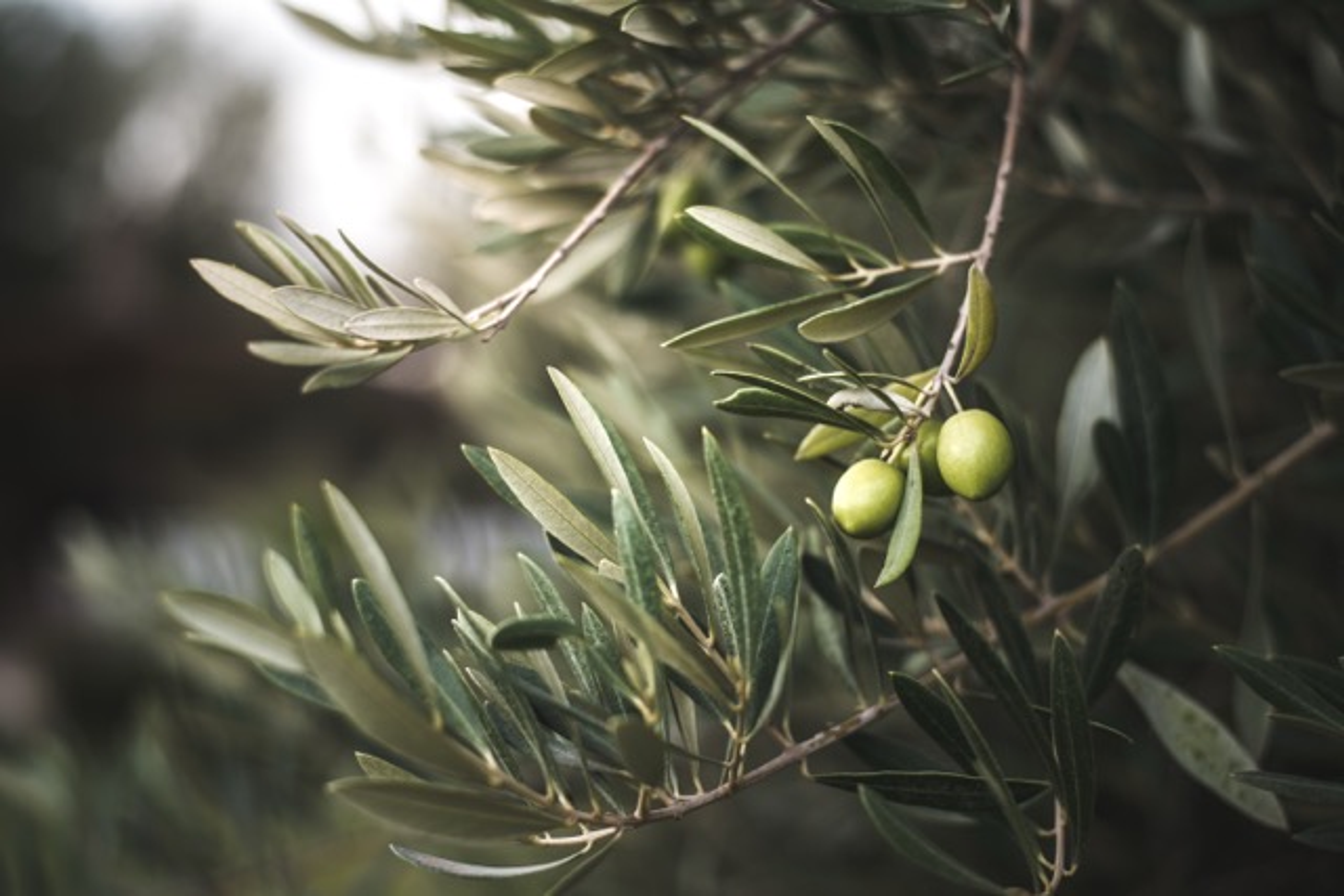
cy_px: 448
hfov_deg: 39.6
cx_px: 672
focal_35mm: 50
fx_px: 1867
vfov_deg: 27.0
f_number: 2.5
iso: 200
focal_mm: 50
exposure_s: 1/500
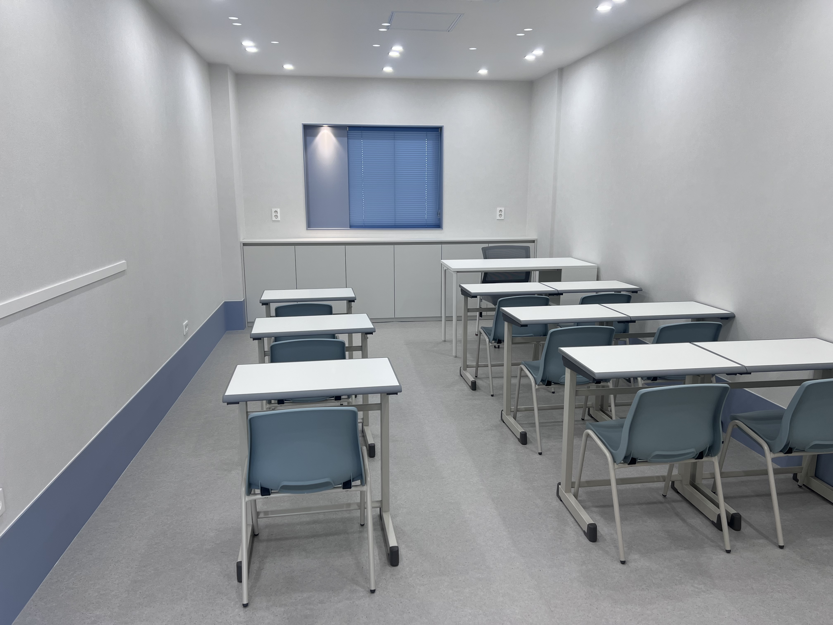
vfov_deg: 53.1
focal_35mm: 26
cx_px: 416
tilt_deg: -11.4
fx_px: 626
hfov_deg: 67.3
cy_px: 312
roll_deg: +0.1
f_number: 1.5
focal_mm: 5.7
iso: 40
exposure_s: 1/120
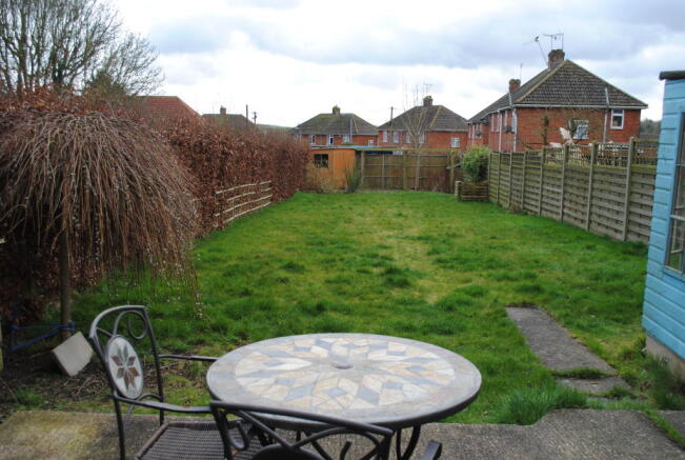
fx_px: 629
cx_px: 342
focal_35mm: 33
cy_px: 230
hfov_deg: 57.1
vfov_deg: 40.1
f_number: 6.3
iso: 100
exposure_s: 1/160
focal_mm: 22
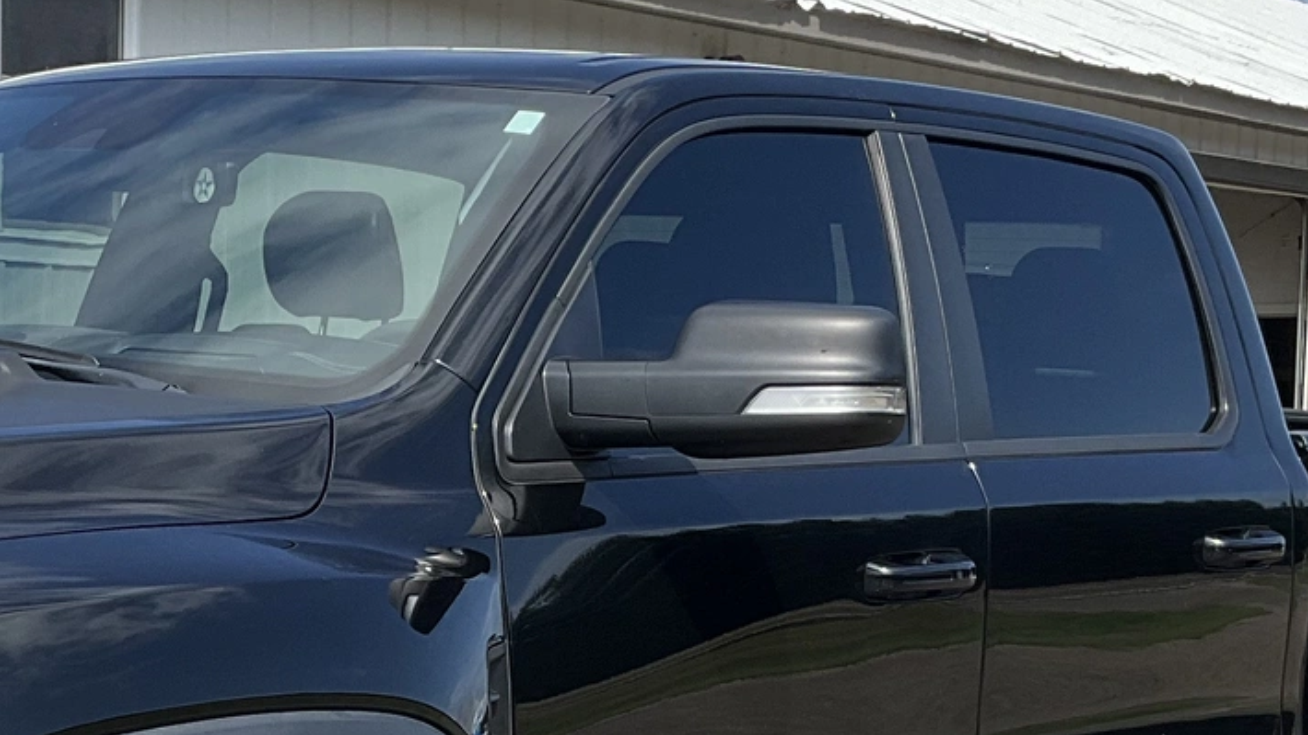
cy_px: 667
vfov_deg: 13.5
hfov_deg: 23.7
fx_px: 3086
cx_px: 308
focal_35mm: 89
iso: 25
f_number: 1.8
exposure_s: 1/1730
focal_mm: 3
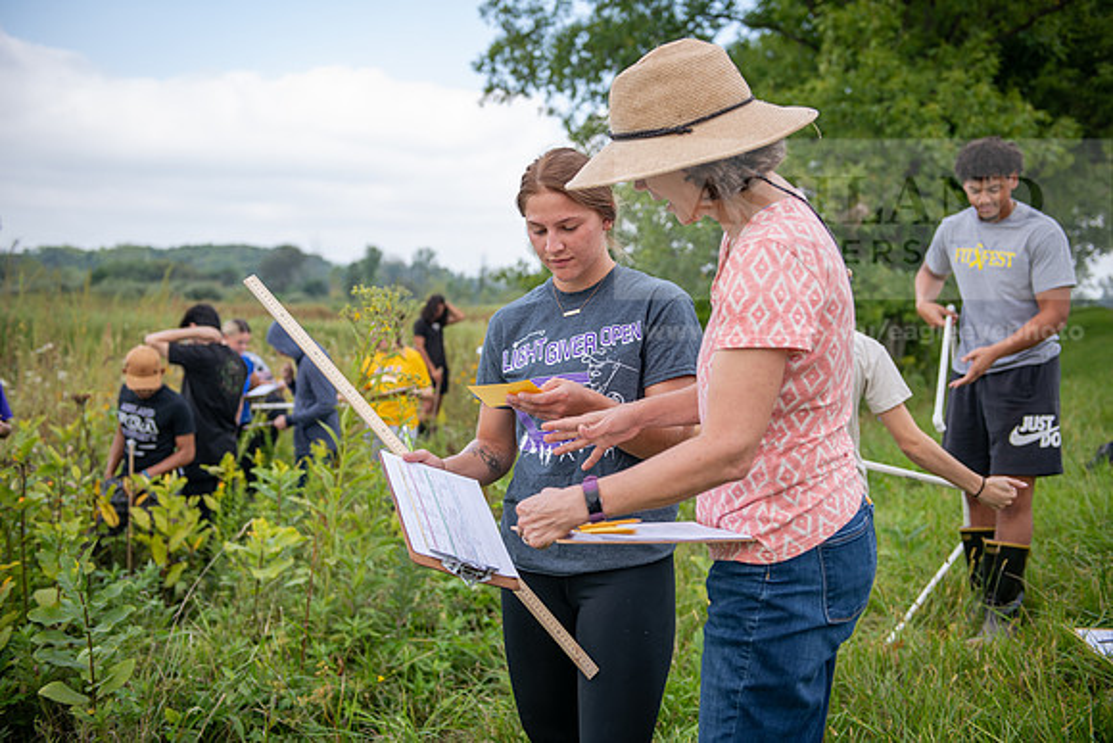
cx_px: 556
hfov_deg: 48.4
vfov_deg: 33.4
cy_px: 372
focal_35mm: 40
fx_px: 1237
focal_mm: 40
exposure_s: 1/400
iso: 100
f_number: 3.2
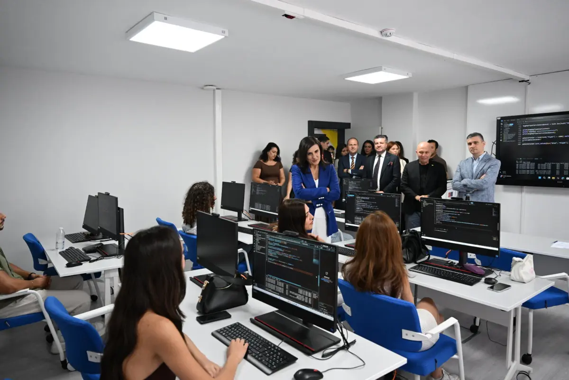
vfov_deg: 53.1
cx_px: 284
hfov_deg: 73.7
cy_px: 190
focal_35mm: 24
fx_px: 379
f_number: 4
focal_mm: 24
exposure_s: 1/500
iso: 6400
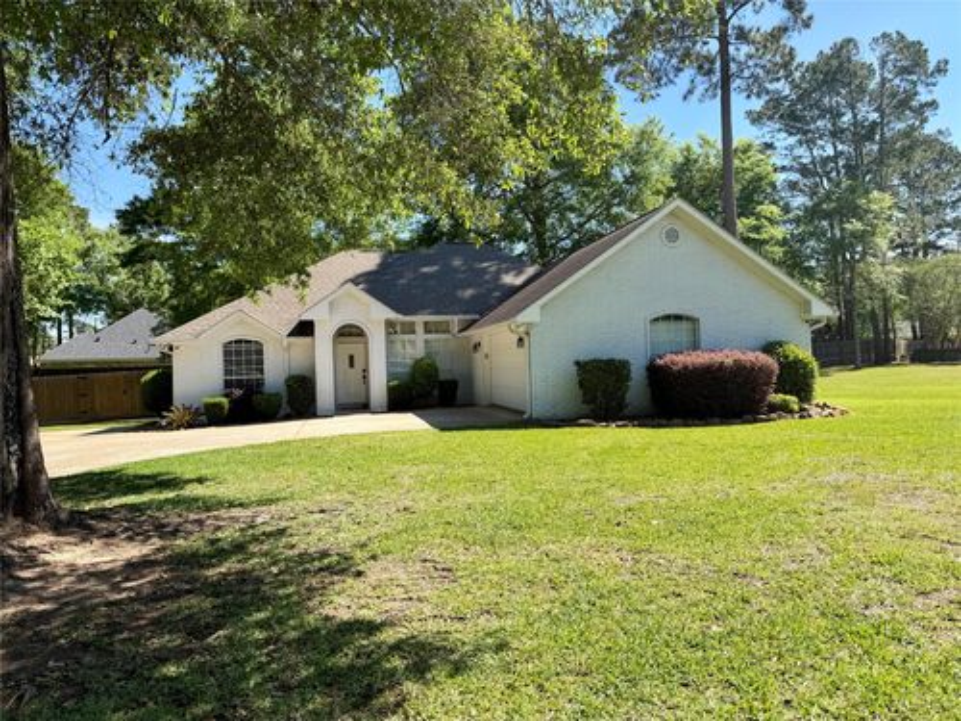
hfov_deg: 71.6
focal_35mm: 24
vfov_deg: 56.8
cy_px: 360
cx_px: 480
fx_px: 666
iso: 80
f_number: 1.78
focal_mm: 6.76
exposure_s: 1/2232
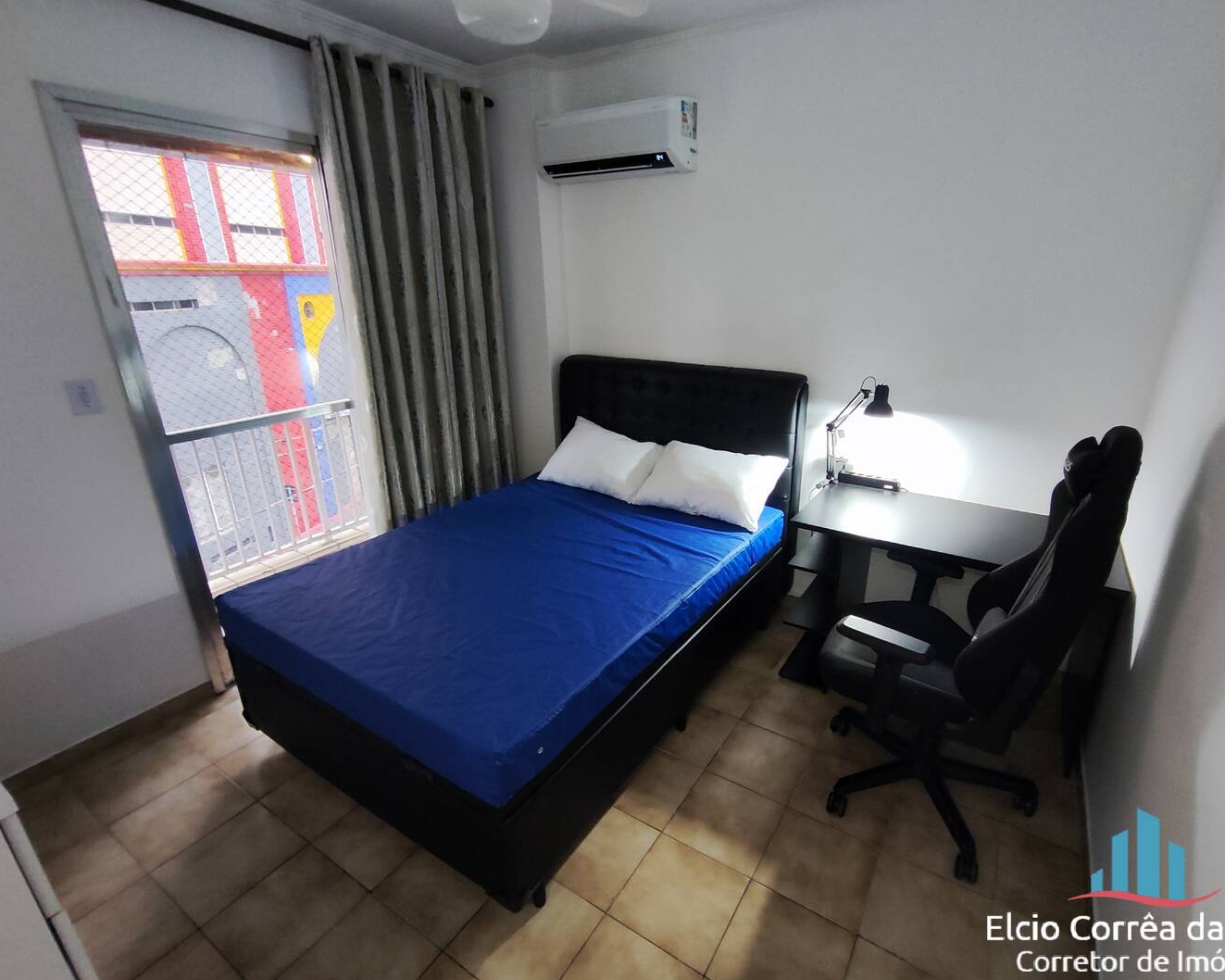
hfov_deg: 89.5
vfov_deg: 77.0
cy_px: 492
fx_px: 616
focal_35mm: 17
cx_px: 655
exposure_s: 1/24
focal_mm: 1.66
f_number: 2.2
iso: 288
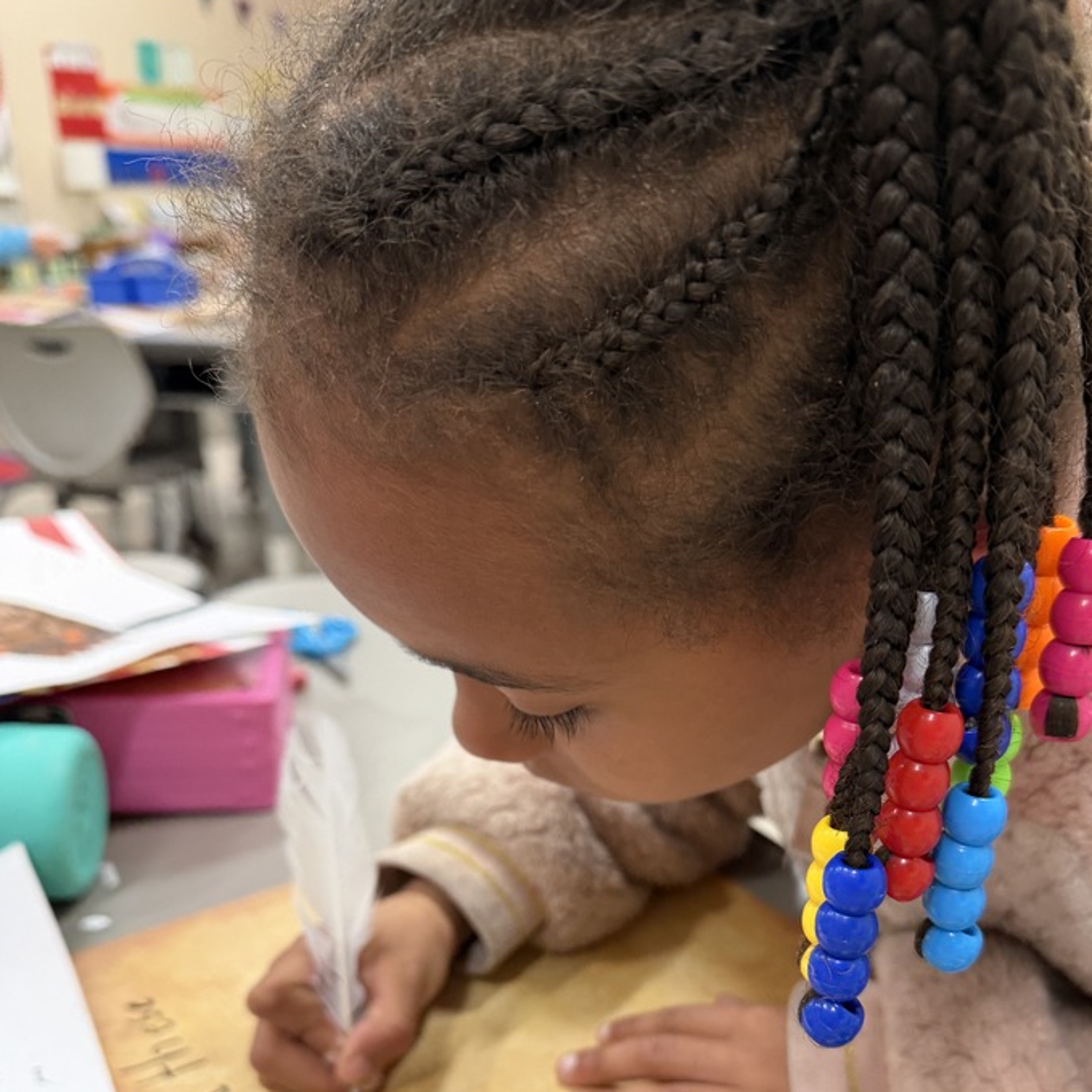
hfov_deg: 51.0
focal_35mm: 32
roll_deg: -1.5
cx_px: 597
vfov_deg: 49.6
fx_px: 1142
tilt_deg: -26.2
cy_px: 780
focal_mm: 6.76
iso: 320
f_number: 1.78
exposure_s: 1/60
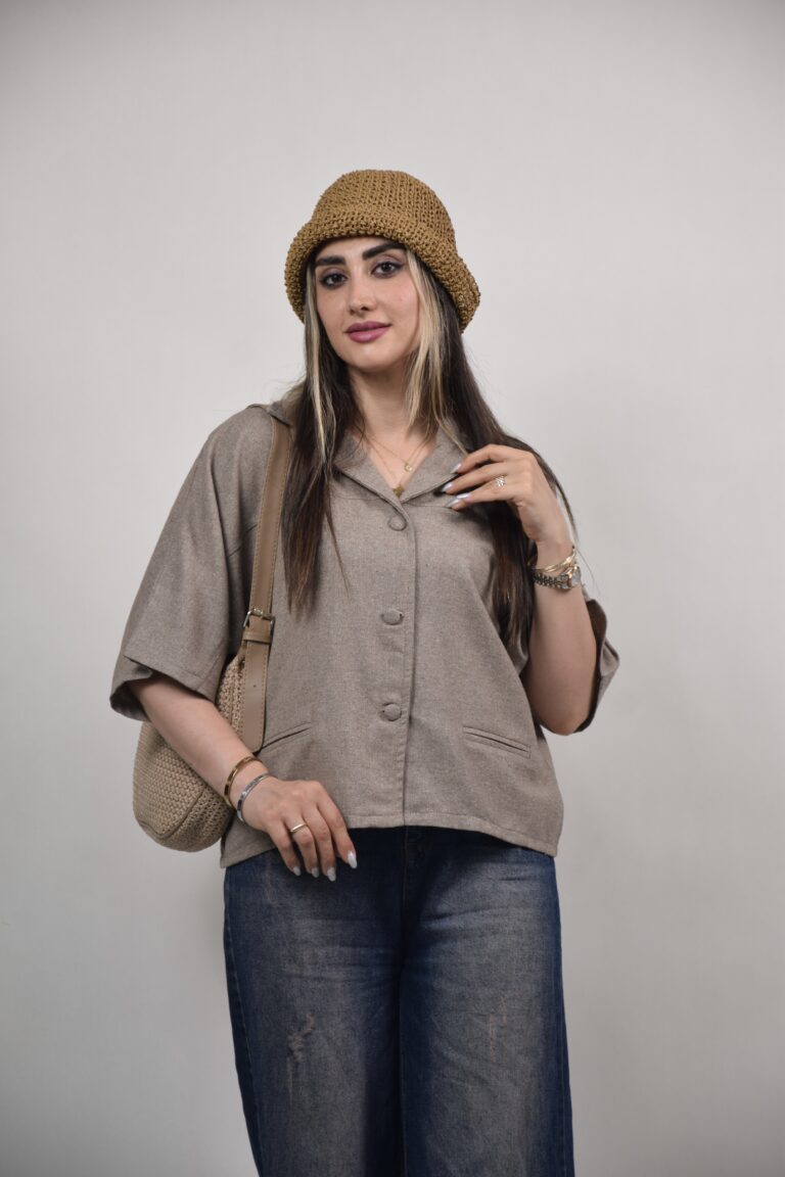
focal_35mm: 135
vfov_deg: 15.2
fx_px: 4415
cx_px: 392
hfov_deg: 10.2
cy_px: 588
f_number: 5.3
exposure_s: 1/30
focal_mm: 90
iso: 200
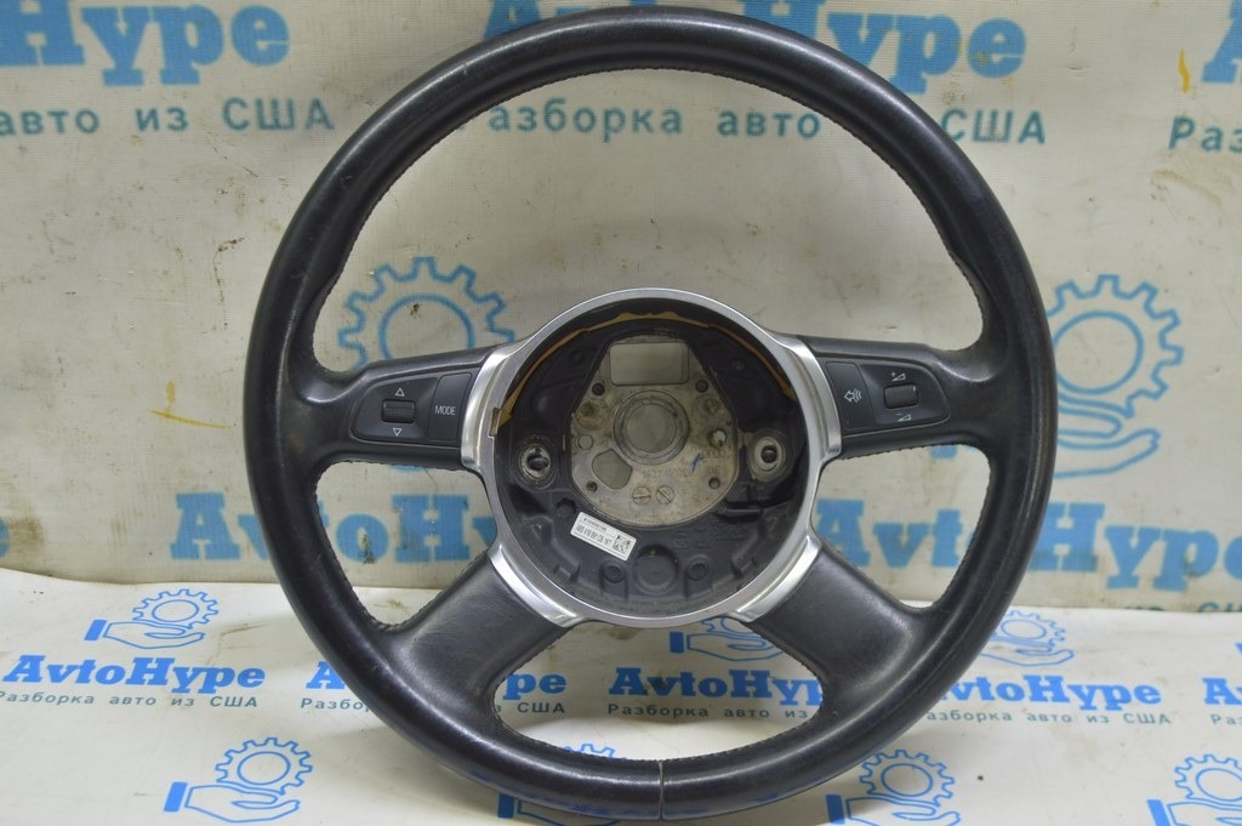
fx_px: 1758
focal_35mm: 51
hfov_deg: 38.9
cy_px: 413
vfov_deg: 26.4
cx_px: 621
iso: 400
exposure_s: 1/20
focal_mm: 34
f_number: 5.6
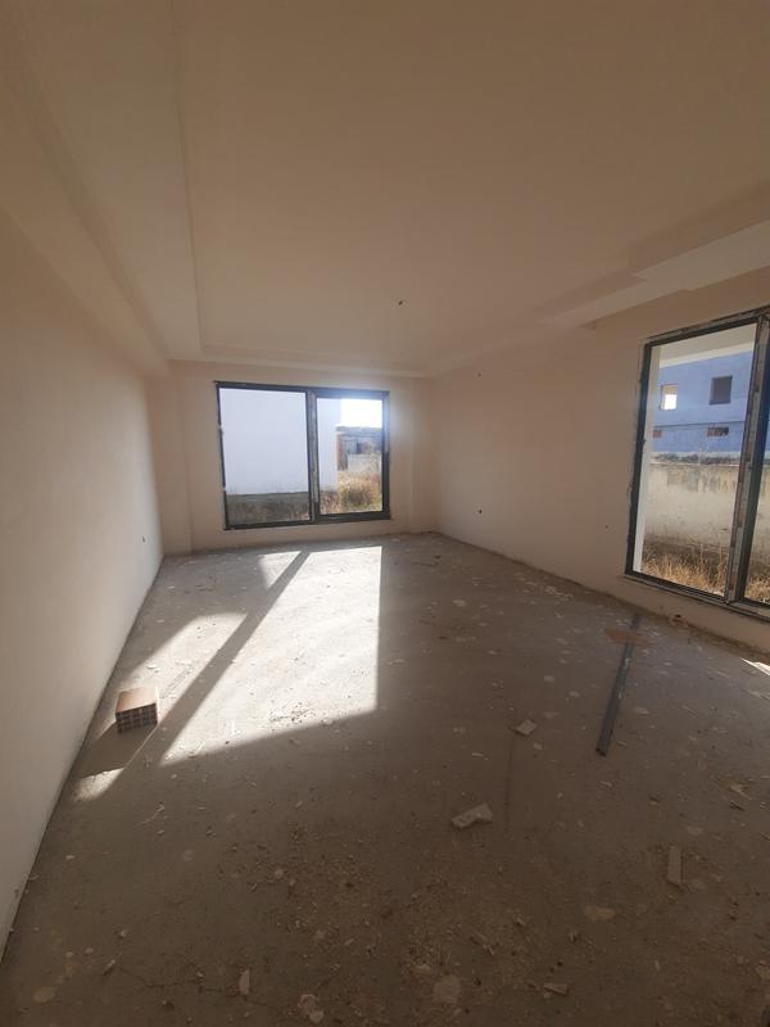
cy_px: 514
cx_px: 385
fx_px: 386
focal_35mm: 13
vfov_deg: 106.2
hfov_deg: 89.9
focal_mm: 1.74
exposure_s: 1/510
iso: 40
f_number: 2.2
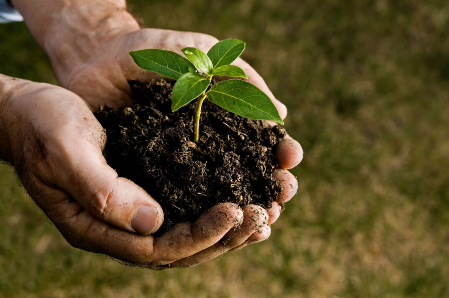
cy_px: 149
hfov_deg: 29.3
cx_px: 224
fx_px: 859
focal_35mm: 69
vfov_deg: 19.7
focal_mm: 46
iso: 200
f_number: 5.6
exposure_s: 1/160
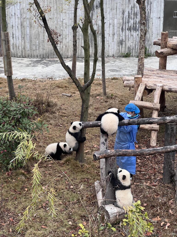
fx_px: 525
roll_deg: -0.3
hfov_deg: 19.1
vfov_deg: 25.3
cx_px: 88
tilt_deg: -15.7
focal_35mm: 77
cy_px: 118
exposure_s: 1/93
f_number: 2.8
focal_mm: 9
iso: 200
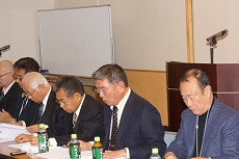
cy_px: 127
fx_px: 597
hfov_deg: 22.2
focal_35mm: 90
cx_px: 207
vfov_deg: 15.1
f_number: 5.6
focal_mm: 28
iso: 400
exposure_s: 1/80
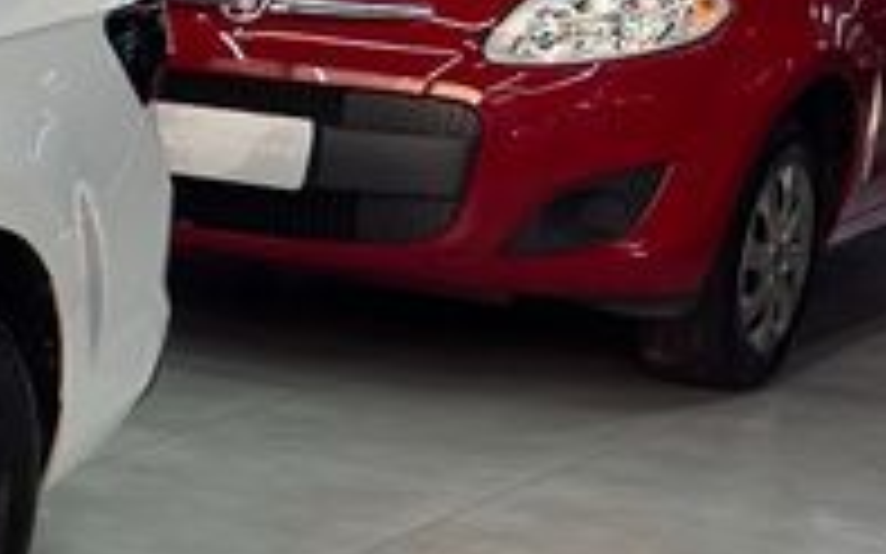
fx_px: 3186
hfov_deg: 12.0
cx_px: -1390
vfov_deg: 9.9
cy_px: 275
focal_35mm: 132
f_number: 1.78
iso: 125
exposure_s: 1/60
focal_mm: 6.76
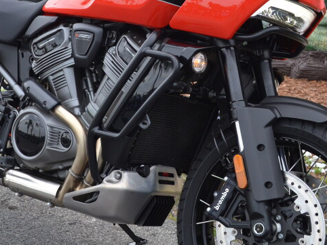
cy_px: 71
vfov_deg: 18.6
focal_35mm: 79
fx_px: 746
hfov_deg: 24.6
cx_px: 117
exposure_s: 1/125
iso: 180
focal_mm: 22
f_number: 5.6
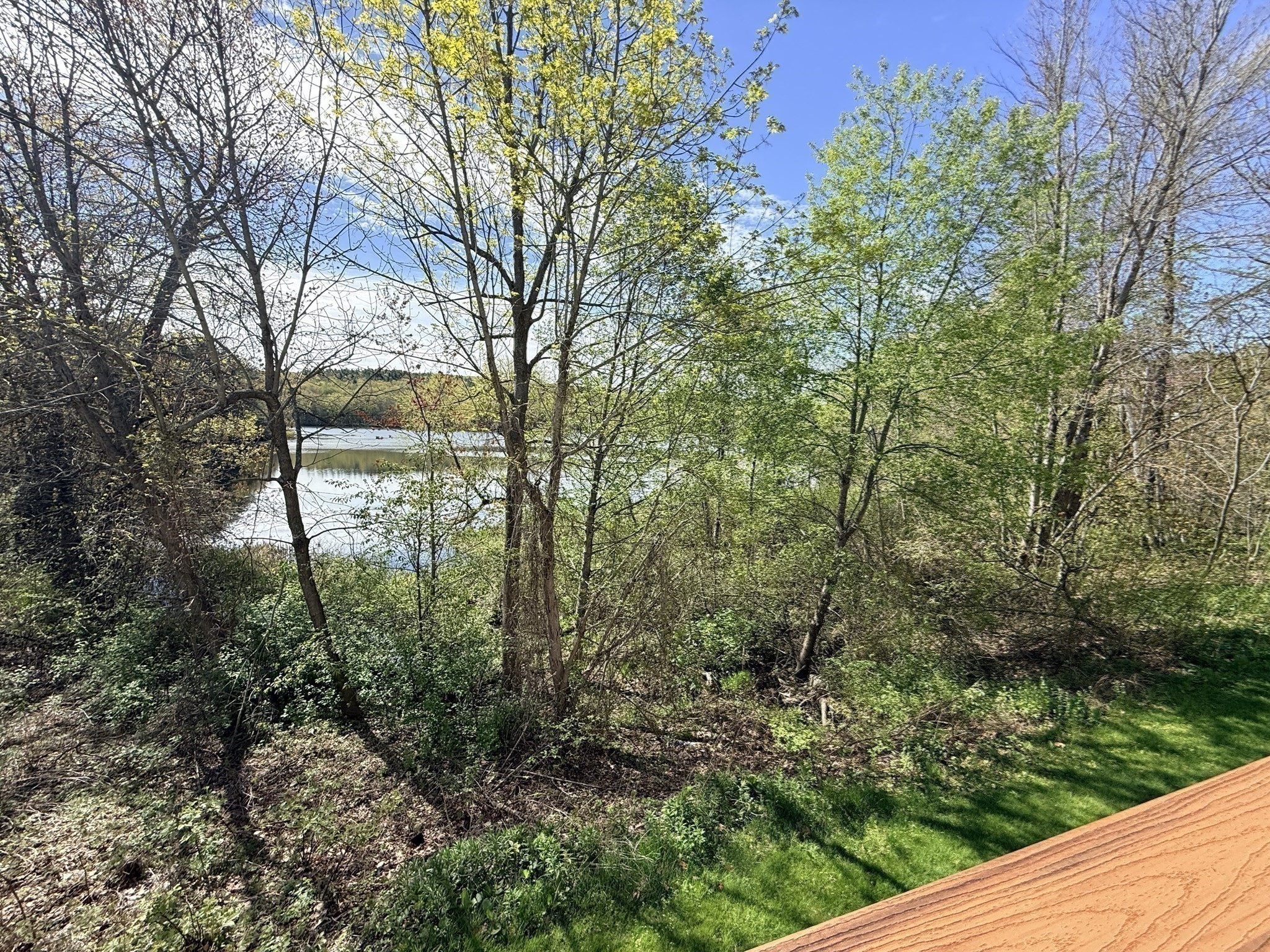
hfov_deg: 102.1
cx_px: 635
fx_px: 514
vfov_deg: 85.7
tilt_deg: -5.1
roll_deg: -1.9
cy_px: 476
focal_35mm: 14
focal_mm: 2.22
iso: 64
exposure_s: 1/1312
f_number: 2.2
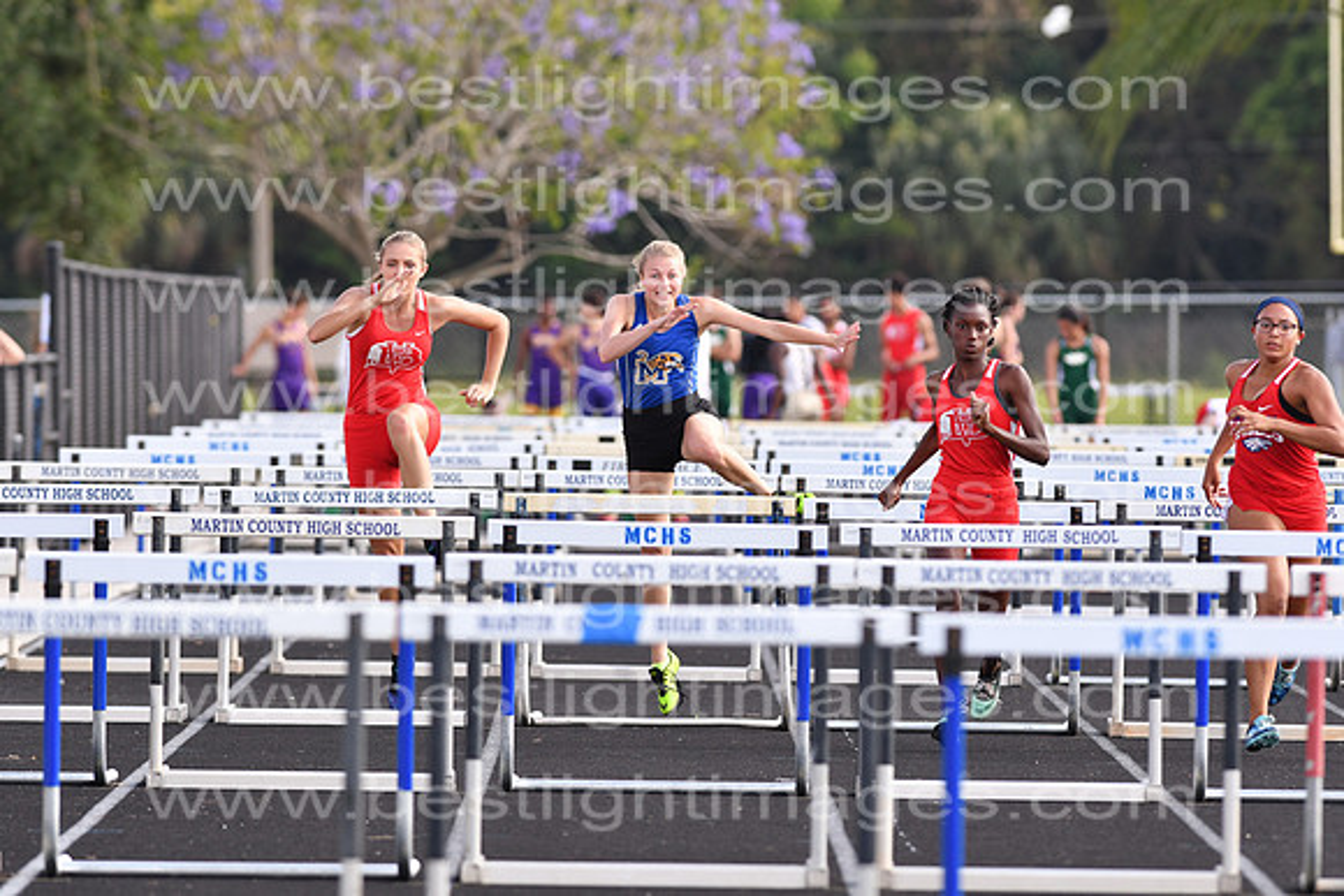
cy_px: 448
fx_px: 16803
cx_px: 672
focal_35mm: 450
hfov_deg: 4.6
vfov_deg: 3.1
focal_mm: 300
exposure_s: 1/1000
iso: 400
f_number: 5.6
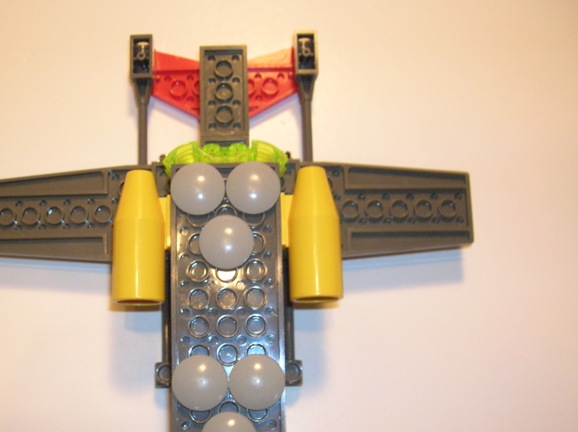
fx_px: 767
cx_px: 224
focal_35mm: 46
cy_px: 285
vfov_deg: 31.2
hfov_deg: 41.0
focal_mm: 5.7
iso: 200
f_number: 2.9
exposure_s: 1/21
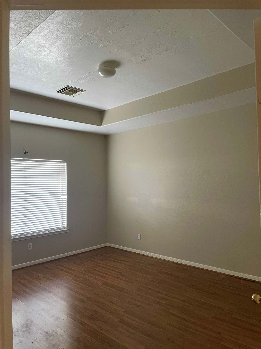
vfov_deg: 67.3
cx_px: 130
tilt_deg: +1.6
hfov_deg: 53.1
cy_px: 174
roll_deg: +0.6
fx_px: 261
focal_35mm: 26
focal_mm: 4.2
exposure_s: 1/60
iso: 320
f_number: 1.6
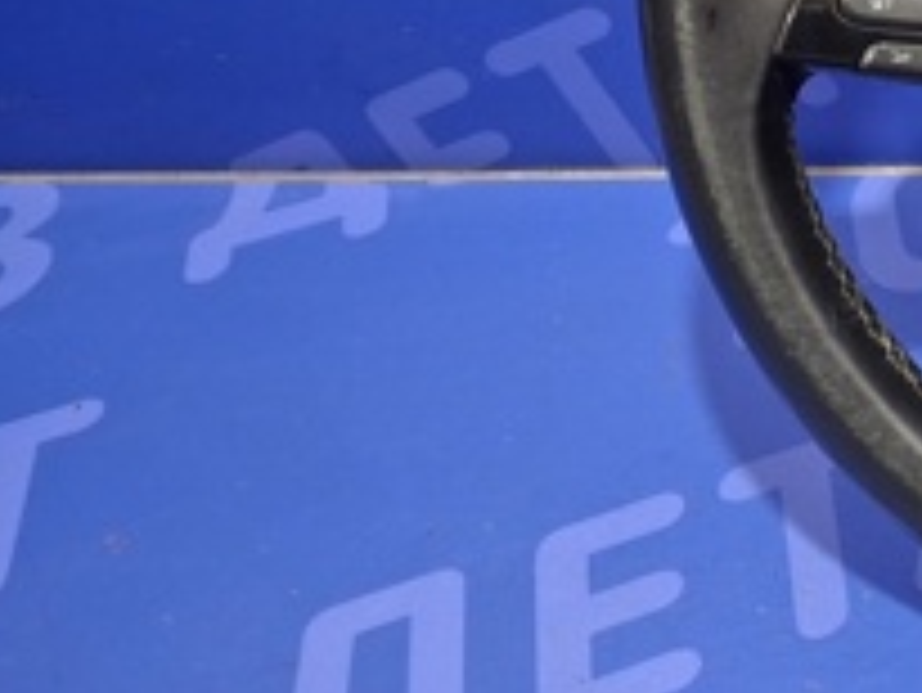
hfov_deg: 20.8
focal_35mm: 78
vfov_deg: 18.1
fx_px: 2079
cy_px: -97
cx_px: 1435
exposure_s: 1/33
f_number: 1.8
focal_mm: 4.69
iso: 250
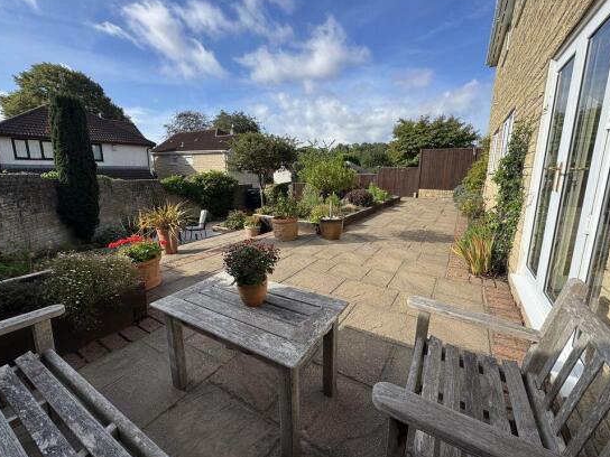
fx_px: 264
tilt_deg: -10.3
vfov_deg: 81.7
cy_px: 217
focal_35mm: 15
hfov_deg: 98.1
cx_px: 315
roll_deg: -1.7
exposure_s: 1/1143
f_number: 2.2
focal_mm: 2.22
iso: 50
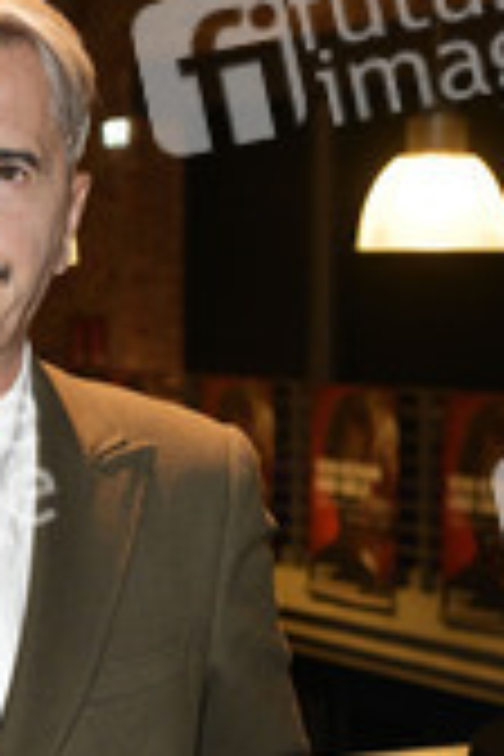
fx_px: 2100
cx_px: -45
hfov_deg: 13.4
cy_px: 724
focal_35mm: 100
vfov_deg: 19.9
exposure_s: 1/200
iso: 1600
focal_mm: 42
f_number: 5.6
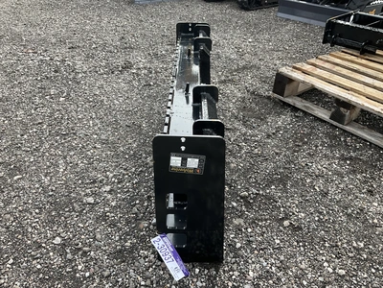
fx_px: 321
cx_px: 192
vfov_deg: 48.2
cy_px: 144
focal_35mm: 29
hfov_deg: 61.7
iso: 25
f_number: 1.8
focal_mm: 3
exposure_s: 1/425
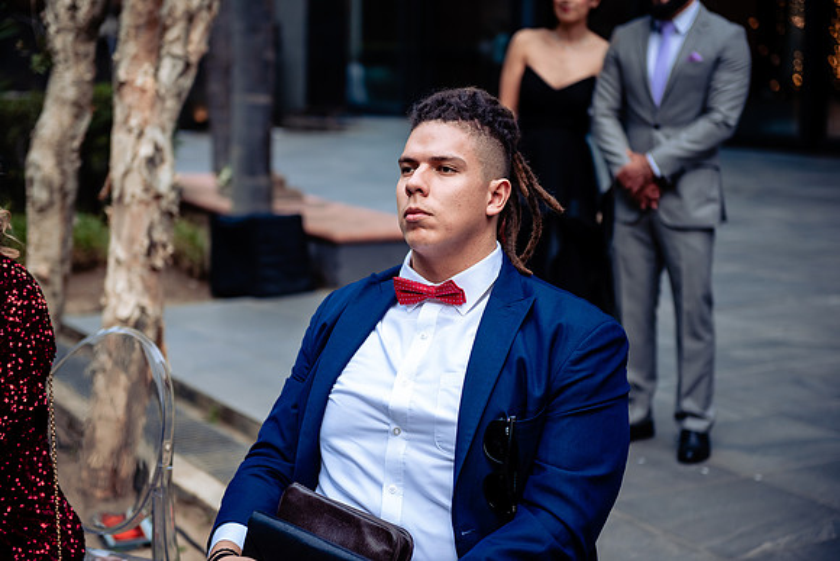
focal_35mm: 70
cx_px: 420
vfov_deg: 19.5
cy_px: 280
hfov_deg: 28.8
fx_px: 1634
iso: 320
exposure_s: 1/160
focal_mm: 70
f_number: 2.8
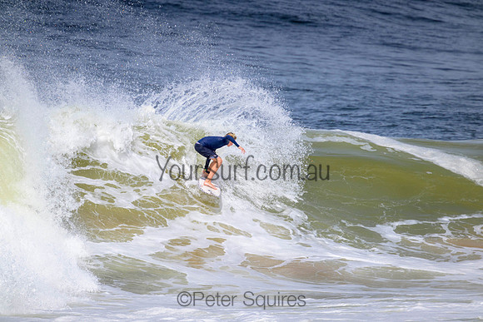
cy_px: 161
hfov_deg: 2.6
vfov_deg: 1.7
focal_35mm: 800
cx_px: 242
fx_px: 10735
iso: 560
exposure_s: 1/2000
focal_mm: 800
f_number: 11
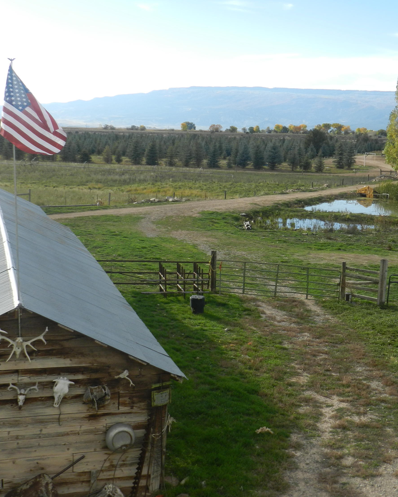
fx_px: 736
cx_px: 243
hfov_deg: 30.2
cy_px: 248
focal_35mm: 50
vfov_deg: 37.3
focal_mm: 6.7
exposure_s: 1/640
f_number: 4
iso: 160
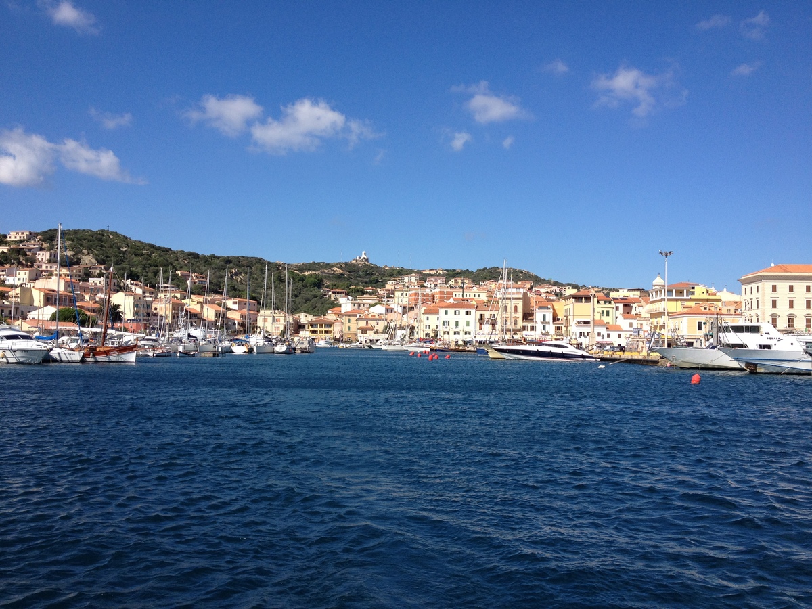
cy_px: 304
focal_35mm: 35
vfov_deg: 40.7
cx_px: 406
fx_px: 821
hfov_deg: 52.6
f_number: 2.4
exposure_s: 1/1783
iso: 64
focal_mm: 4.28
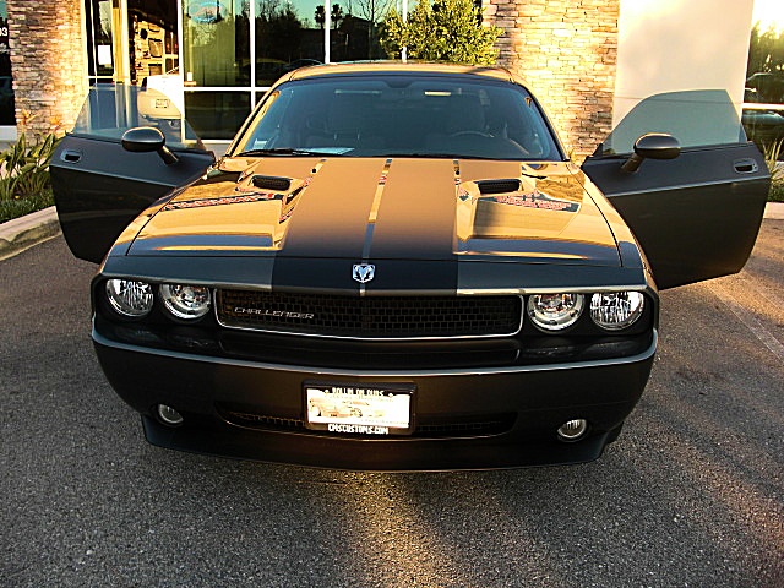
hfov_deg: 51.4
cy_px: 294
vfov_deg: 39.7
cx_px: 392
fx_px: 815
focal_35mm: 36
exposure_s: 1/100
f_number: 2.8
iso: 50
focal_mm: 6.3
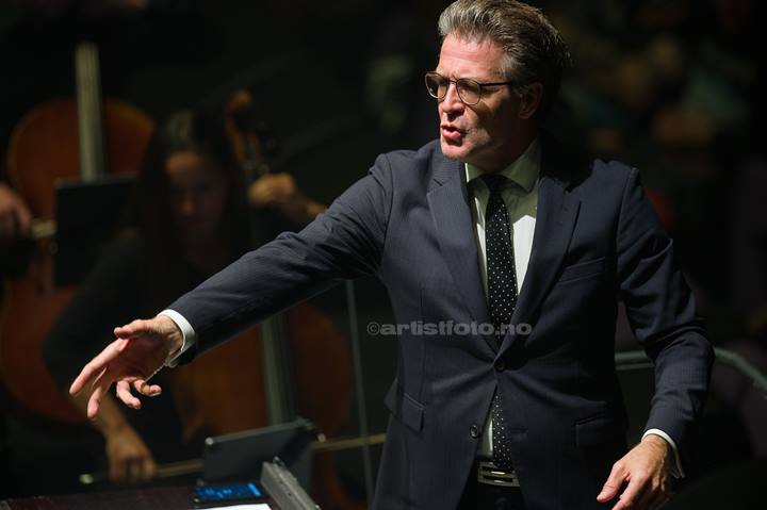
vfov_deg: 4.6
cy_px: 255
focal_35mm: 300
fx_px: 6387
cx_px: 384
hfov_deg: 6.9
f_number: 2.8
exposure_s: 1/1000
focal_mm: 300
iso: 2000
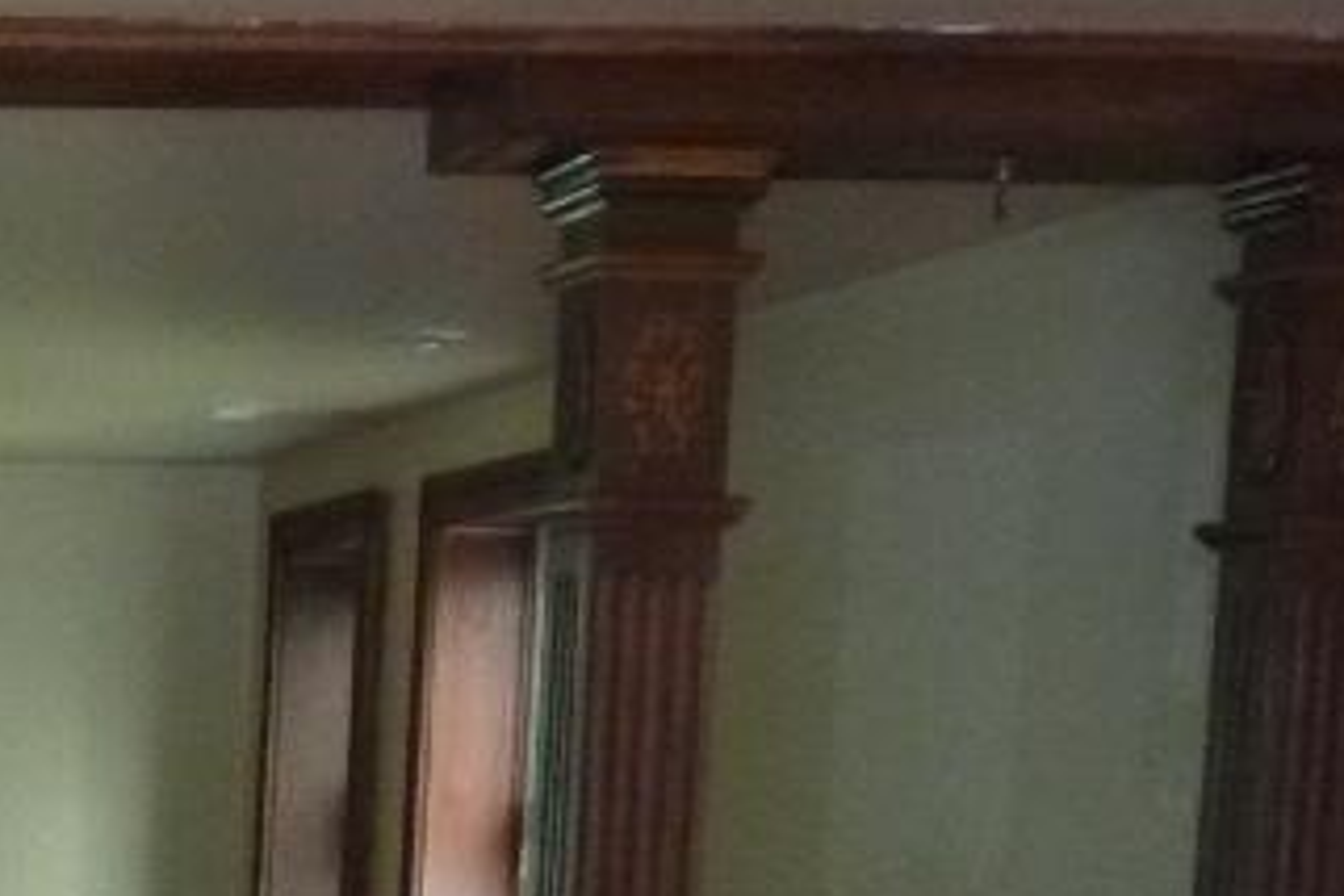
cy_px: 1118
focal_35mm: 83
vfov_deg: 15.7
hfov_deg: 21.6
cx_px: -507
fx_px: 3098
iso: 400
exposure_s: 1/15
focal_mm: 4.1
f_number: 3.3
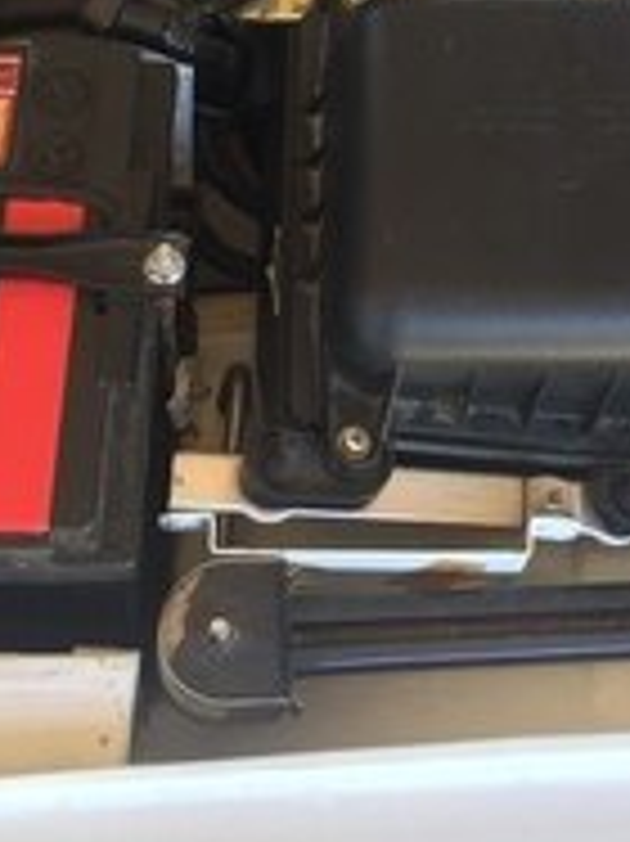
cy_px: -225
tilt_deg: -48.7
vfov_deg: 22.8
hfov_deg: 19.0
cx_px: 459
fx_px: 1871
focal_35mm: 77
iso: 50
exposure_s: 1/100
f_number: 2.2
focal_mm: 4.15
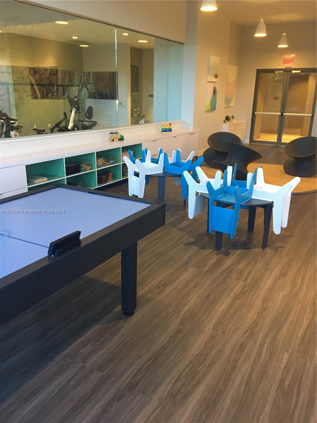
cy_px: 212
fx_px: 354
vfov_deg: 61.7
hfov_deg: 48.2
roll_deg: -1.7
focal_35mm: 29
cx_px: 158
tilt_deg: -14.7
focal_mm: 4.15
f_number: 2.2
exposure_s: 1/30
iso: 160
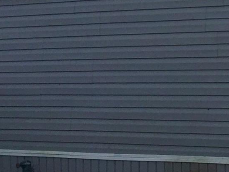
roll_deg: +0.5
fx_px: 1058
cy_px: -57
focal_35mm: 160
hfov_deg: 11.4
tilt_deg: +4.6
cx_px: 415
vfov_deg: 9.1
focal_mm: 4.15
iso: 32
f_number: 2.2
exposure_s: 1/1412
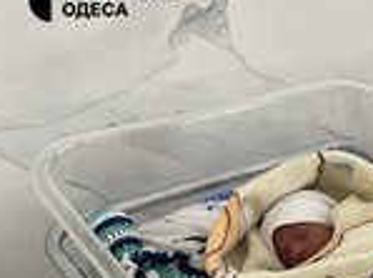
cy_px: 306
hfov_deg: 24.3
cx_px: 486
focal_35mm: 70
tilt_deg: -36.8
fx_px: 752
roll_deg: -4.9
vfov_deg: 20.0
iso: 100
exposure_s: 1/121
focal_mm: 5.1
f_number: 1.6
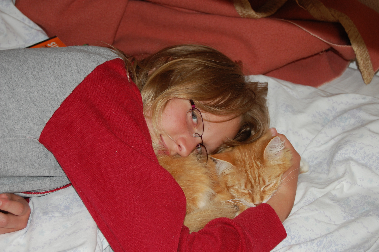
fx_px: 789
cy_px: 126
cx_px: 190
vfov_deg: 18.1
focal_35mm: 75
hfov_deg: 27.0
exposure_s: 1/60
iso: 400
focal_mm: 50
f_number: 5.6
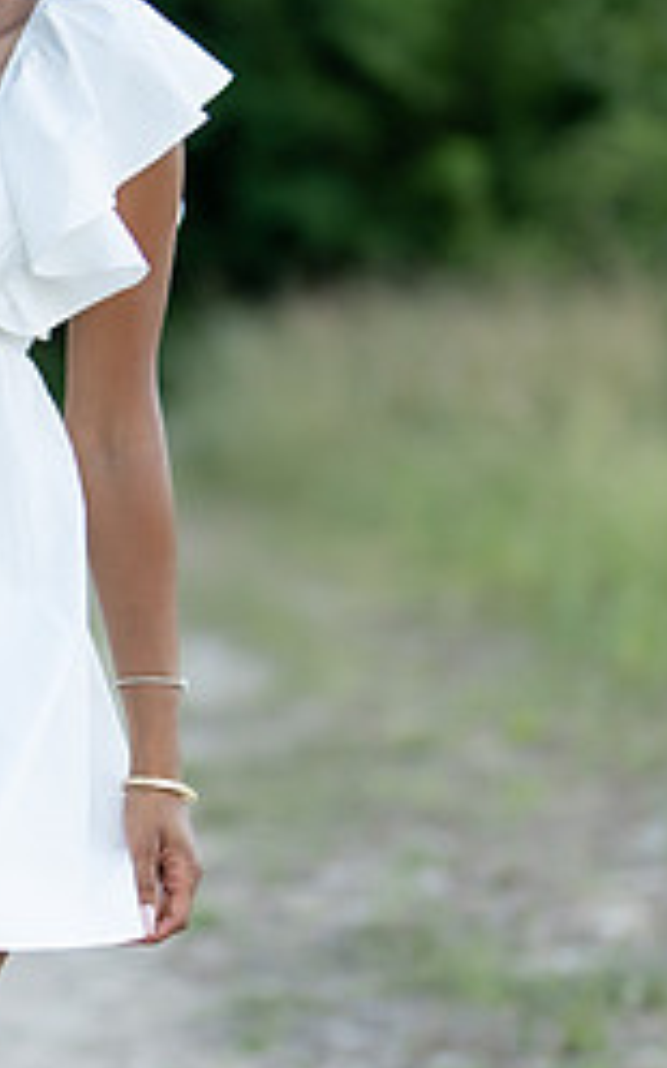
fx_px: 6340
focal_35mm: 218
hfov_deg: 6.0
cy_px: 434
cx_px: -215
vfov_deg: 9.6
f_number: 1.2
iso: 100
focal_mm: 50
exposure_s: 1/640
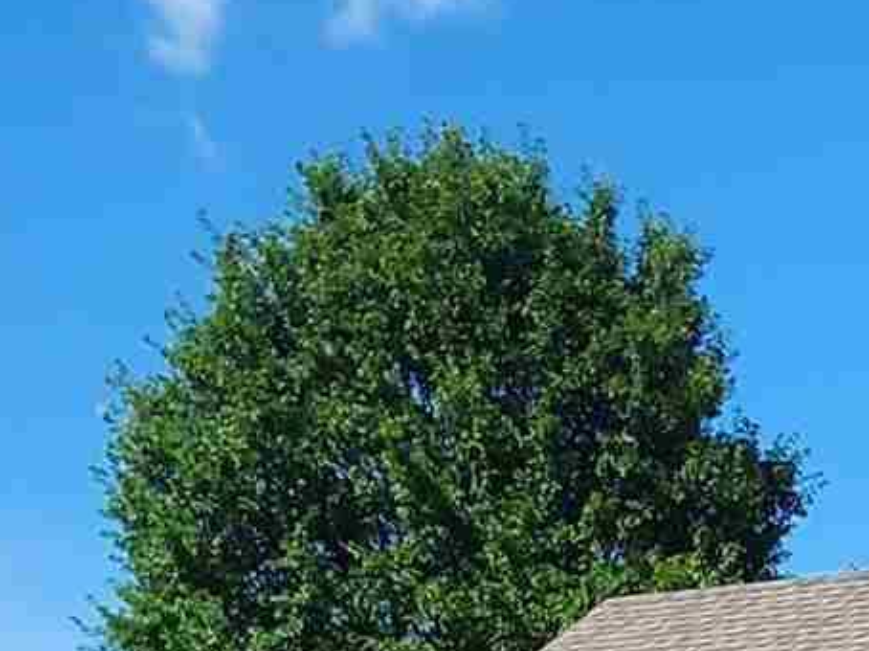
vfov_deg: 14.2
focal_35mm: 88
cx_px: 1237
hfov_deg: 19.8
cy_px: 1275
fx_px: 2208
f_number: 2.2
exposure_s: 1/1809
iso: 50
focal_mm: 2.2
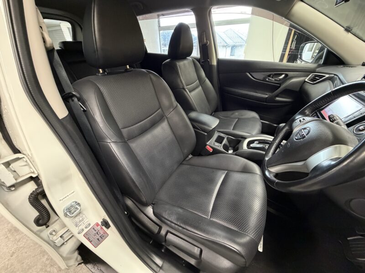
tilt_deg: -31.7
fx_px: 148
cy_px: 136
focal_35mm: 14
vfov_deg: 85.7
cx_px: 182
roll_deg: +1.5
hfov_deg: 102.1
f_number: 2.2
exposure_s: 1/50
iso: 500
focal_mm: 2.22
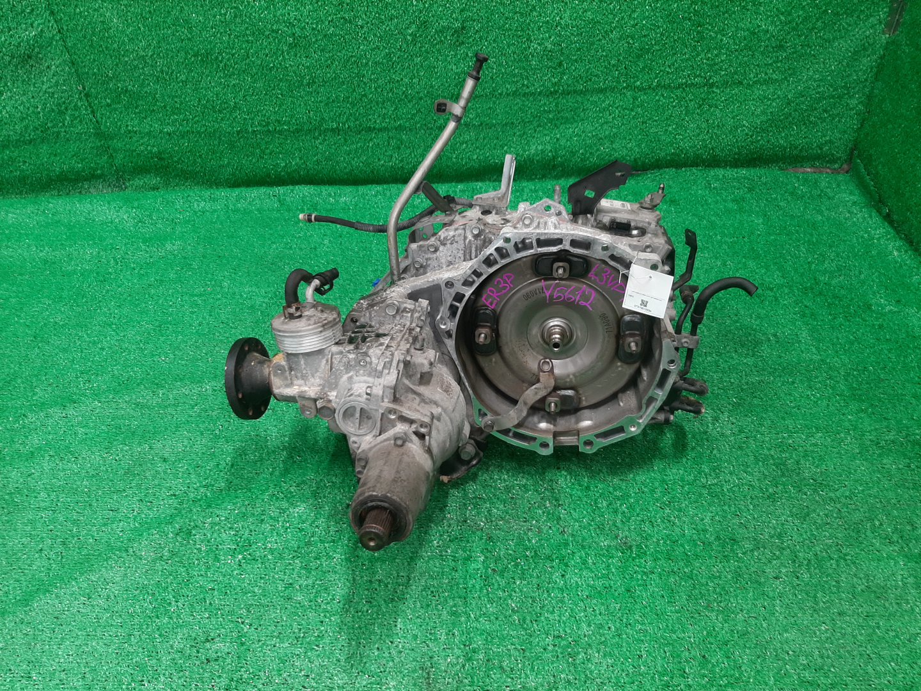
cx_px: 460
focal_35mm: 26
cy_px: 346
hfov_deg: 67.3
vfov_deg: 53.1
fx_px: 692
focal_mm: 3.93
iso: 128
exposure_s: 1/50
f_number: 1.7
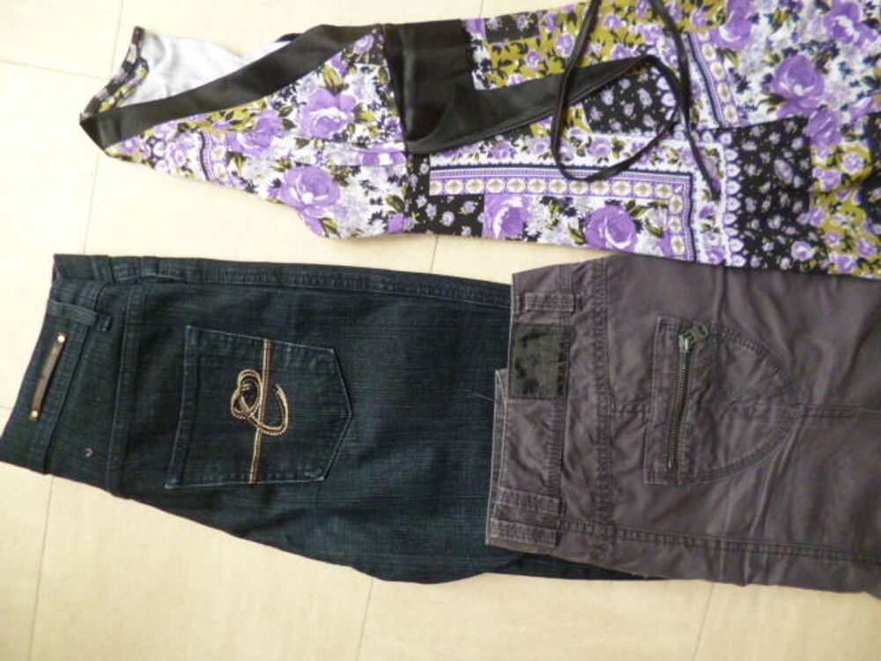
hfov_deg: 71.6
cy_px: 330
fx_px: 611
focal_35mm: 24
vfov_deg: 56.8
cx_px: 440
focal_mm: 4.3
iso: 400
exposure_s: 1/30
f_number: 2.5
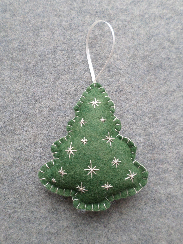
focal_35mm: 25
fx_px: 176
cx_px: 92
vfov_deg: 69.4
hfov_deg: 54.9
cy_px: 122
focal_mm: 4.5
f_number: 2.5
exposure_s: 1/30
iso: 120
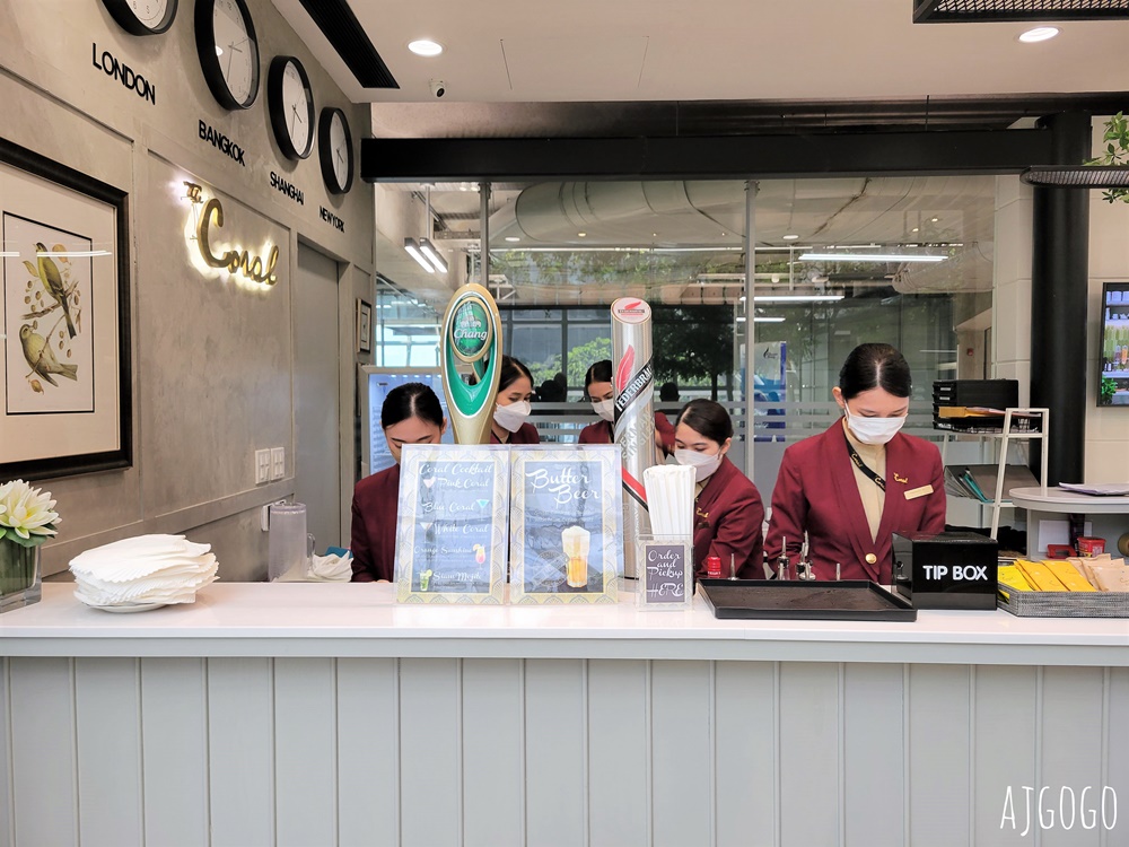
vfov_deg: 53.1
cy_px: 424
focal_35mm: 26
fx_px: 848
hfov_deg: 67.3
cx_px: 564
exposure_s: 1/120
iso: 125
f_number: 1.8
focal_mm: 5.4
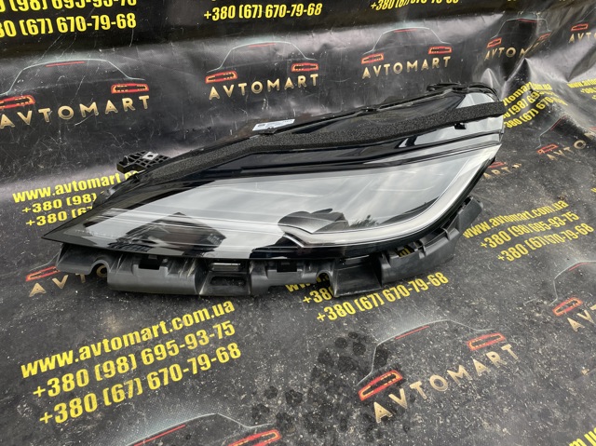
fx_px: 447
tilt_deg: -34.8
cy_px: 223
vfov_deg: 53.0
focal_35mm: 26
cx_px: 298
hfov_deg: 67.3
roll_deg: -3.9
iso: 50
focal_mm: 4.2
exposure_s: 1/121
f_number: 1.6
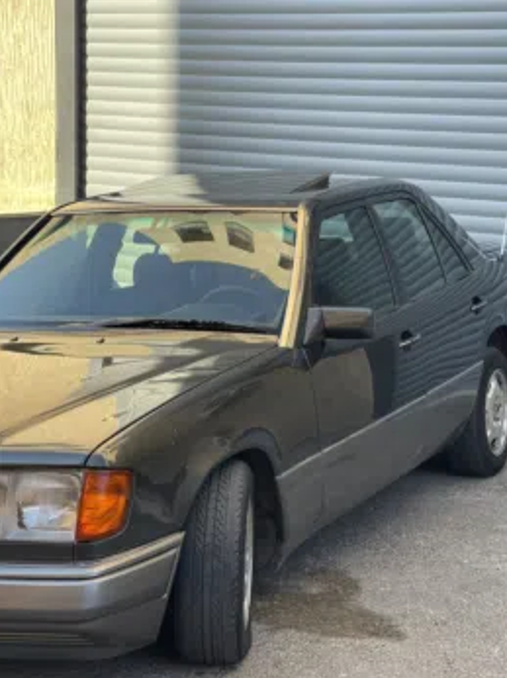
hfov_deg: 19.9
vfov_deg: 26.3
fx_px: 1447
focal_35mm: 74
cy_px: 359
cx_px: 239
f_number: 2.2
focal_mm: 7.5
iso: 25
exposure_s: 1/121
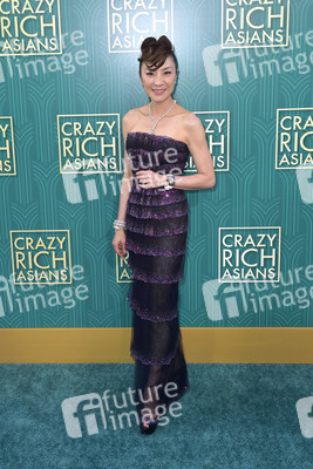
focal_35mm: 38
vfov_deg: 50.7
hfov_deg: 35.1
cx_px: 156
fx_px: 495
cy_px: 234
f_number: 6.3
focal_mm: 38
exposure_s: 1/250
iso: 400
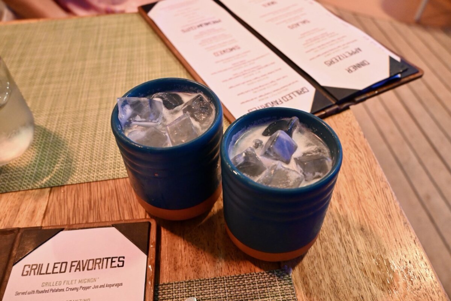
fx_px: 376
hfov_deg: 61.9
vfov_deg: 43.6
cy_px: 150
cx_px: 226
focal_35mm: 30
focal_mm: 20
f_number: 3.8
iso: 3200
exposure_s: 1/60
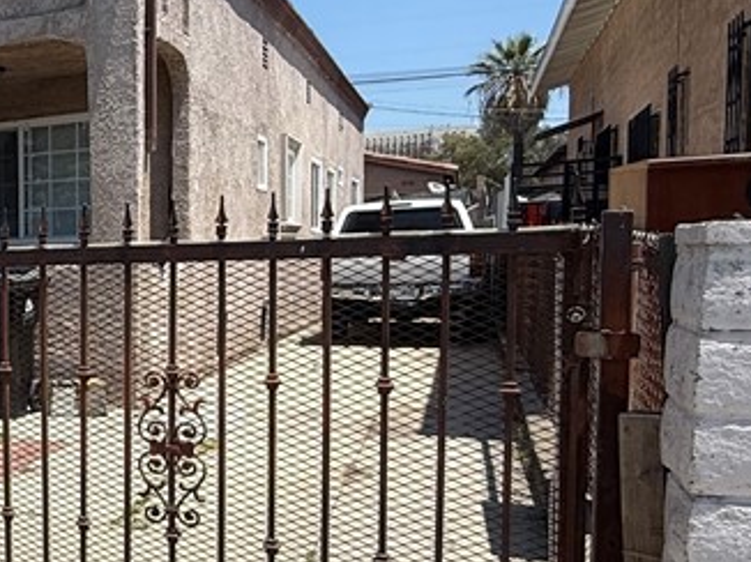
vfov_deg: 32.8
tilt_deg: -3.4
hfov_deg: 32.8
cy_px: 322
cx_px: -210
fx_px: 954
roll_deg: +1.3
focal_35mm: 44
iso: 50
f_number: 2.2
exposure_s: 1/1901
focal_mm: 2.22
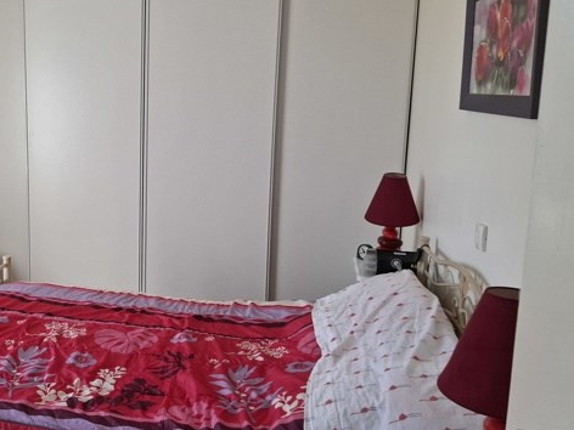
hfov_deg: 45.6
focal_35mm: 39
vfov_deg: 36.8
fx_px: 647
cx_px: 119
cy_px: 192
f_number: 1.8
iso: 100
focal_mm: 5.54
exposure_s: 1/120
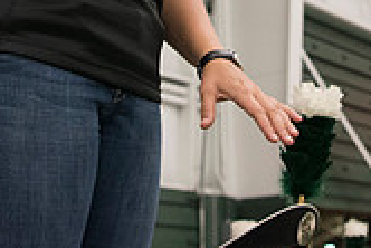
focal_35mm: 84
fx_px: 866
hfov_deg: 24.1
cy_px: -162
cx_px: 212
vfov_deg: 14.7
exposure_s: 1/200
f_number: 3.2
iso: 3200
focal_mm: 24
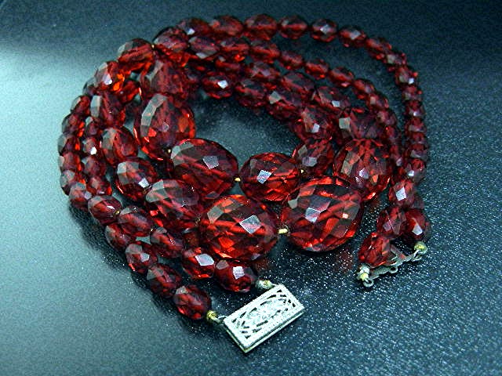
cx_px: 251
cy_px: 188
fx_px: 566
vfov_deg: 36.8
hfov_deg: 47.9
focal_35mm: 39
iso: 800
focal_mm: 7.1
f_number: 7.4
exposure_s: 1/30
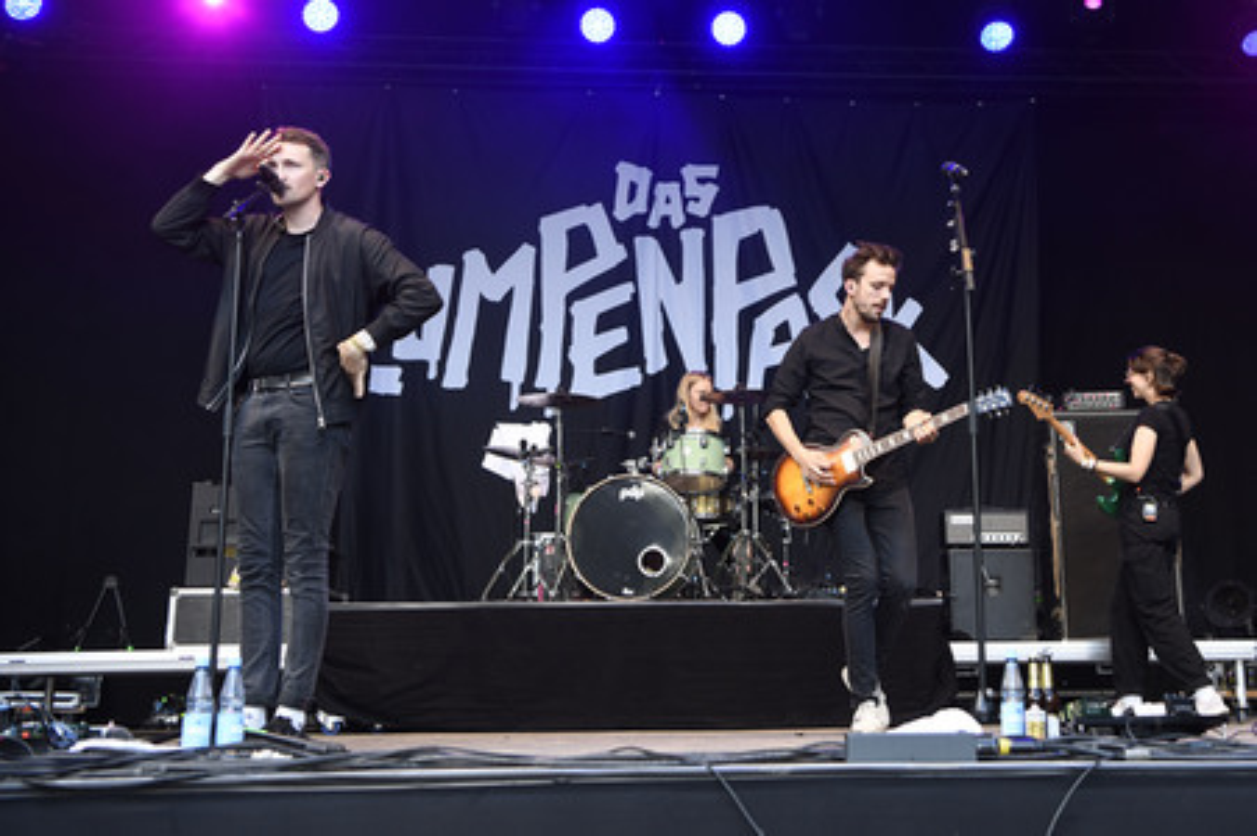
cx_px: 628
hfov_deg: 50.7
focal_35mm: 38
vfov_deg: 35.0
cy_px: 418
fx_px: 1326
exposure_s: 1/320
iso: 800
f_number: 4
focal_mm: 38
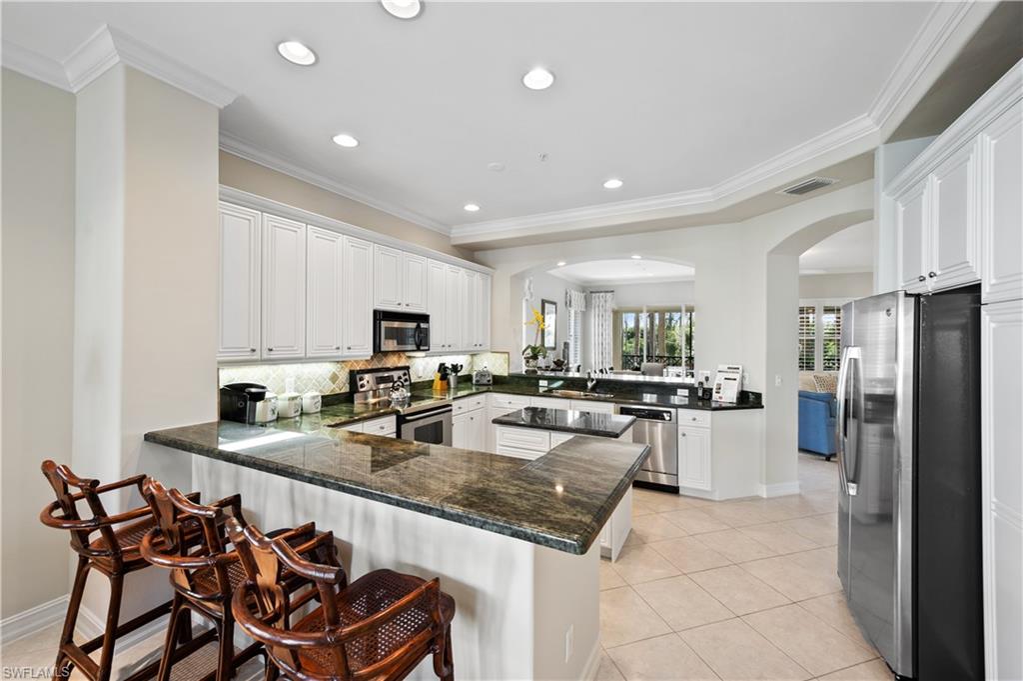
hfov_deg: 104.3
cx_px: 512
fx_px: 398
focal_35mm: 14
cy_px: 340
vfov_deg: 81.1
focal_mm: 14
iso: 400
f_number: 8
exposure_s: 1/5
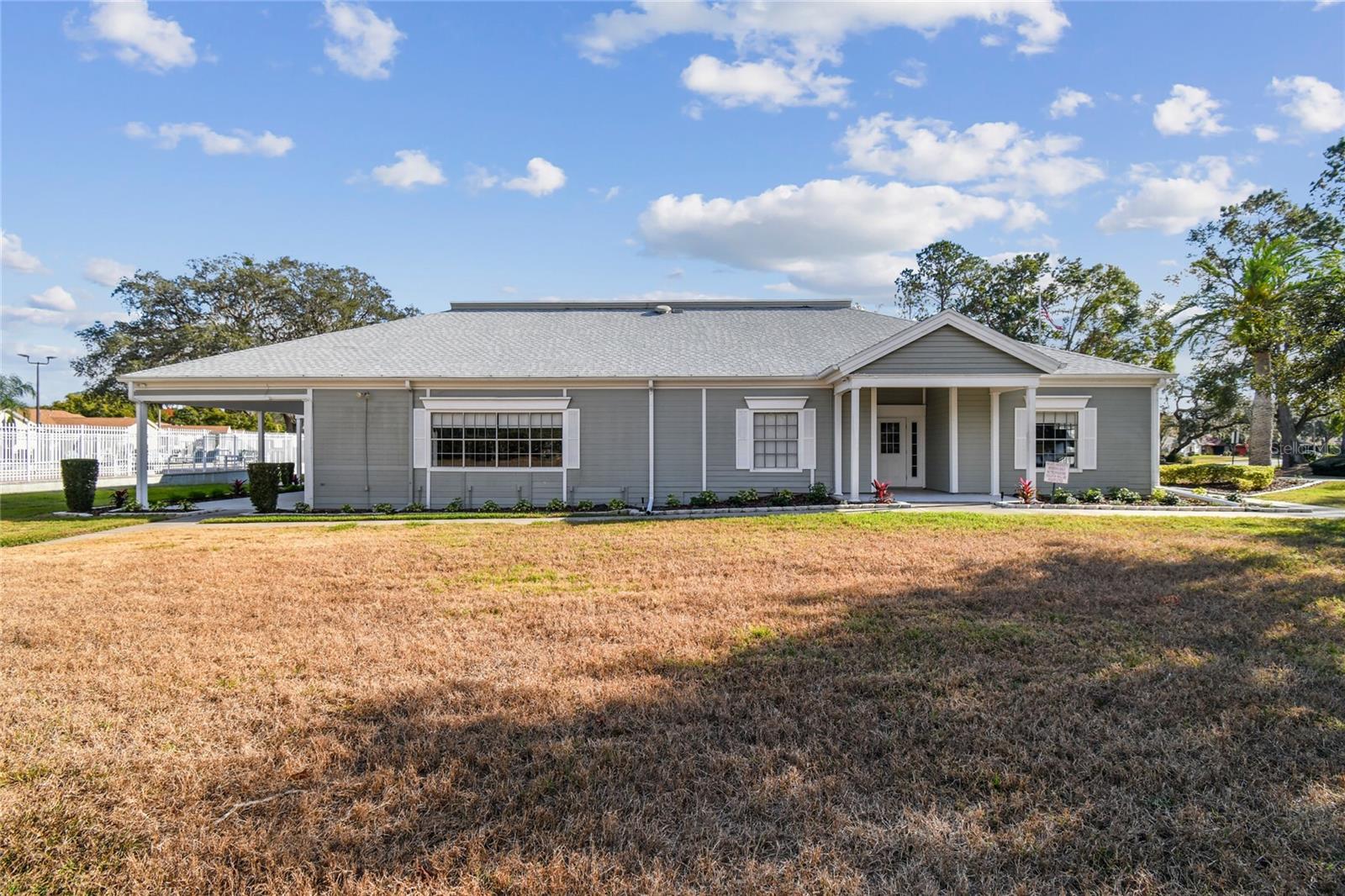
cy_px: 448
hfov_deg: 100.4
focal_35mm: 15
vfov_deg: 77.3
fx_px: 560
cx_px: 672
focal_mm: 10
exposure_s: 1/100
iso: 100
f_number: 7.1
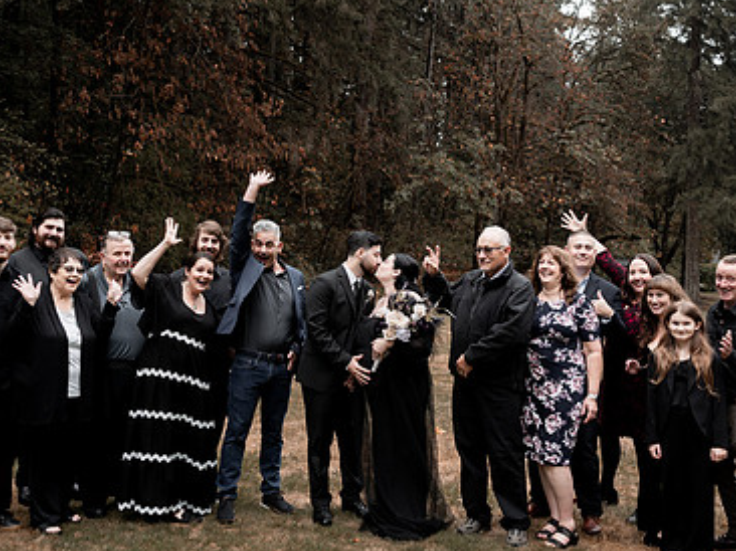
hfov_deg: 43.8
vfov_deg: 33.5
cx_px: 338
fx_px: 914
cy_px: 224
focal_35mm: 43
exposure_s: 1/640
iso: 400
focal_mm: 24
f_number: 3.5
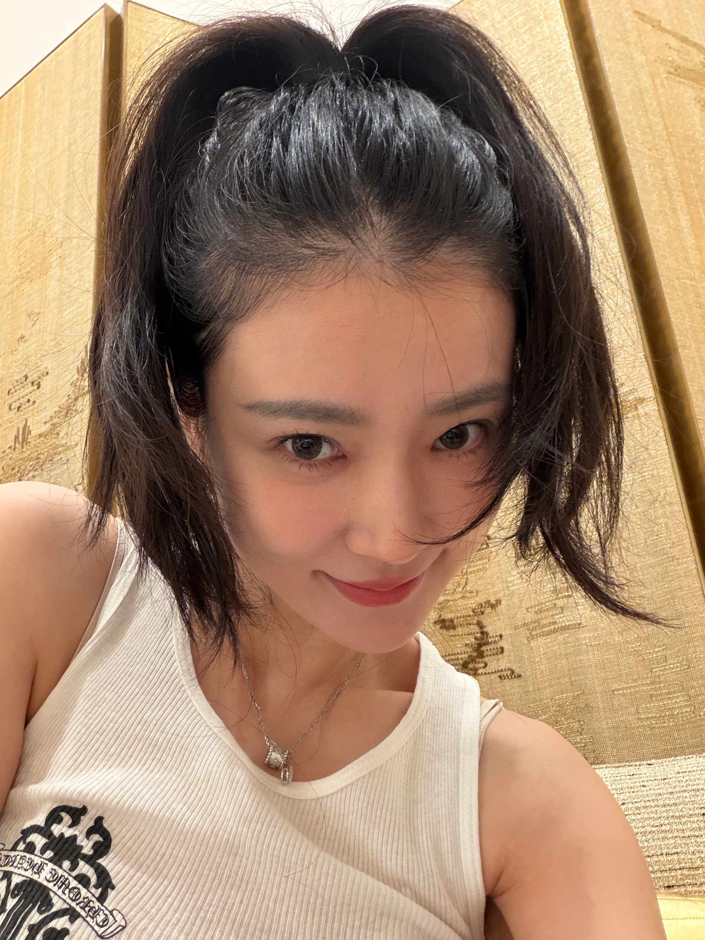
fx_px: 815
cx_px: 352
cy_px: 470
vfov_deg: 60.0
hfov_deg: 46.8
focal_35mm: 30
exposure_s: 1/40
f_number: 1.9
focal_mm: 2.71
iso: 320
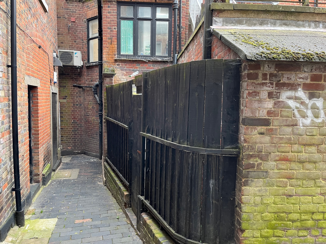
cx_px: 163
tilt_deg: -4.2
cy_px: 122
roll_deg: -1.3
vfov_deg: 53.1
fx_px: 245
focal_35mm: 26
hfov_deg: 67.3
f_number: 1.6
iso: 160
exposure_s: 1/60
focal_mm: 5.1
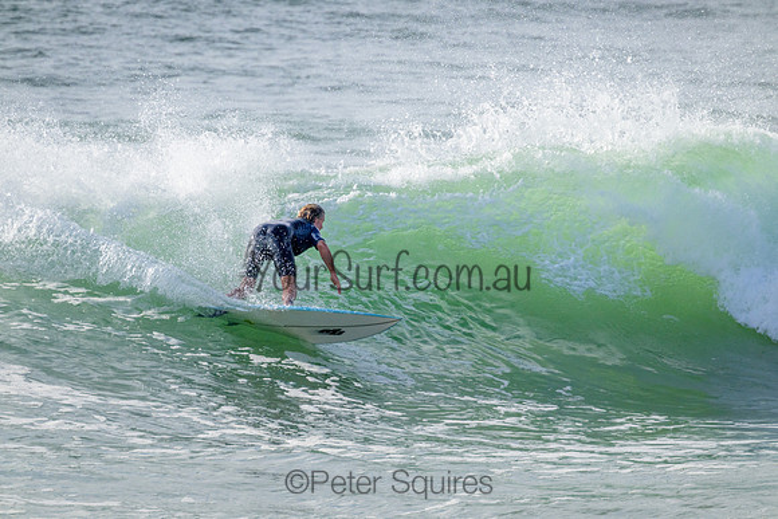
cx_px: 389
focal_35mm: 800
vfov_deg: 1.7
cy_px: 260
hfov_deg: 2.6
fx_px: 17292
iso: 1100
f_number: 11
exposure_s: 1/2000
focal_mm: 800
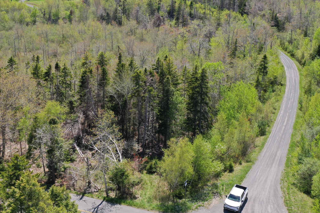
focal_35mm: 43
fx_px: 382
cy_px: 66
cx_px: 102
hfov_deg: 44.6
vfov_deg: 30.9
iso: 100
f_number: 5.6
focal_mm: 10.26
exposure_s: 1/320
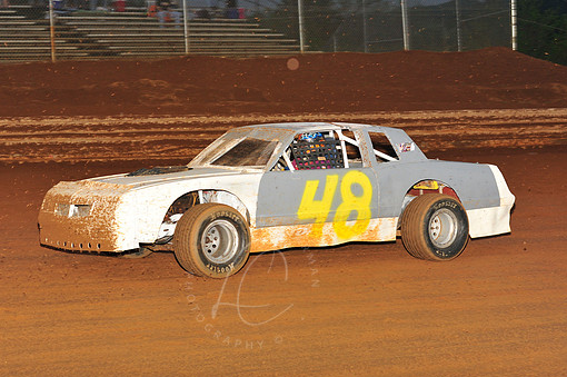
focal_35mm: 91
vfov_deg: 15.0
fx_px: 1432
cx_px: 251
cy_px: 179
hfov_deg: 22.4
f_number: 6.3
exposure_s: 1/320
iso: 800
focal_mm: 80
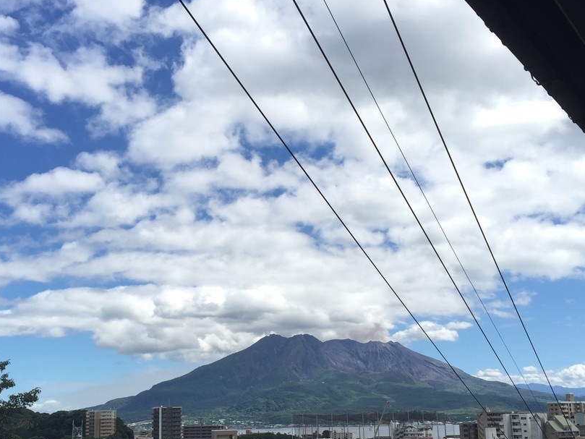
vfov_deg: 33.4
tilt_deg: +12.2
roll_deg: +0.4
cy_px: 287
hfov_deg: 43.8
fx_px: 727
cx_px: 280
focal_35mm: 43
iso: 32
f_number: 2.2
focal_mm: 4.15
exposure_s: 1/1799
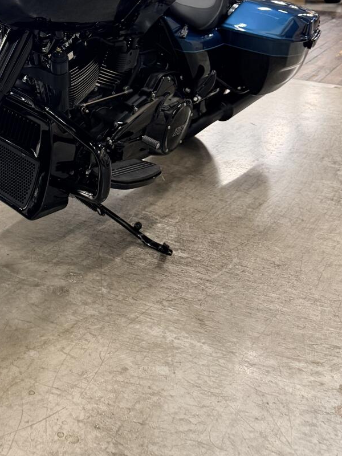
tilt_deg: -12.0
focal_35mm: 45
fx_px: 593
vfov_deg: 39.7
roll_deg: -1.6
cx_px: 49
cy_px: 67
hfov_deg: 31.0
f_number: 1.78
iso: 320
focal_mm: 6.76
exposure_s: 1/60
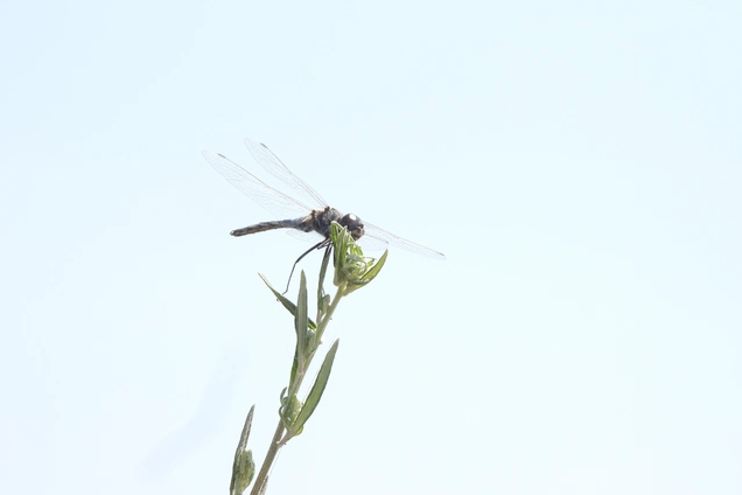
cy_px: 263
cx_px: 372
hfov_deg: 8.2
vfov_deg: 5.5
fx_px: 5173
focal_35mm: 251
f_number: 6.3
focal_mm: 42.8
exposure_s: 1/250
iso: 100
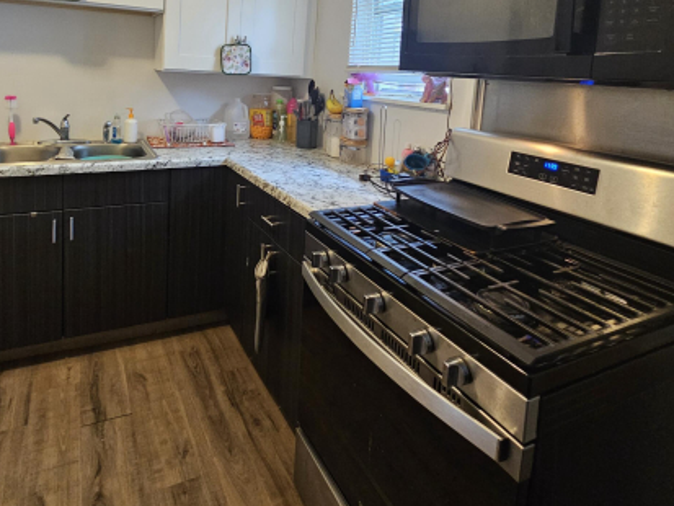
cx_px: 273
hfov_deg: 78.2
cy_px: 106
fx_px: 409
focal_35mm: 21
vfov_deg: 58.9
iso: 320
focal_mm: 2.2
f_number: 2.2
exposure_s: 1/30
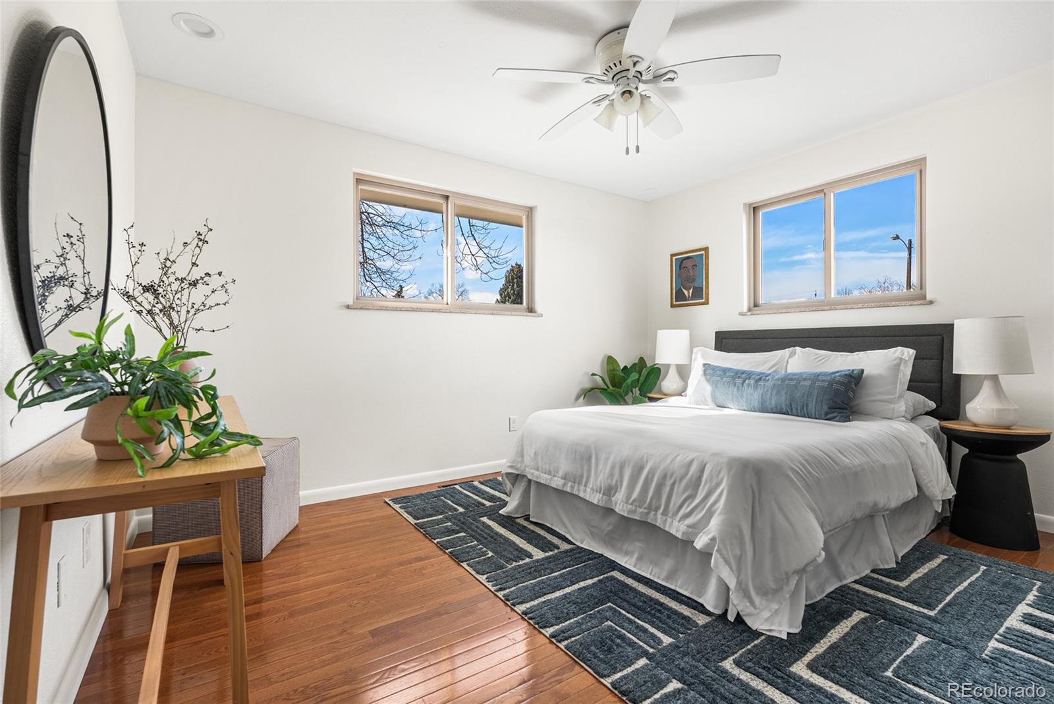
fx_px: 469
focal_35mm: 16
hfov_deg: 96.7
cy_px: 352
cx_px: 527
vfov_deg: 73.8
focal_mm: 16
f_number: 8
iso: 200
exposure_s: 1/5
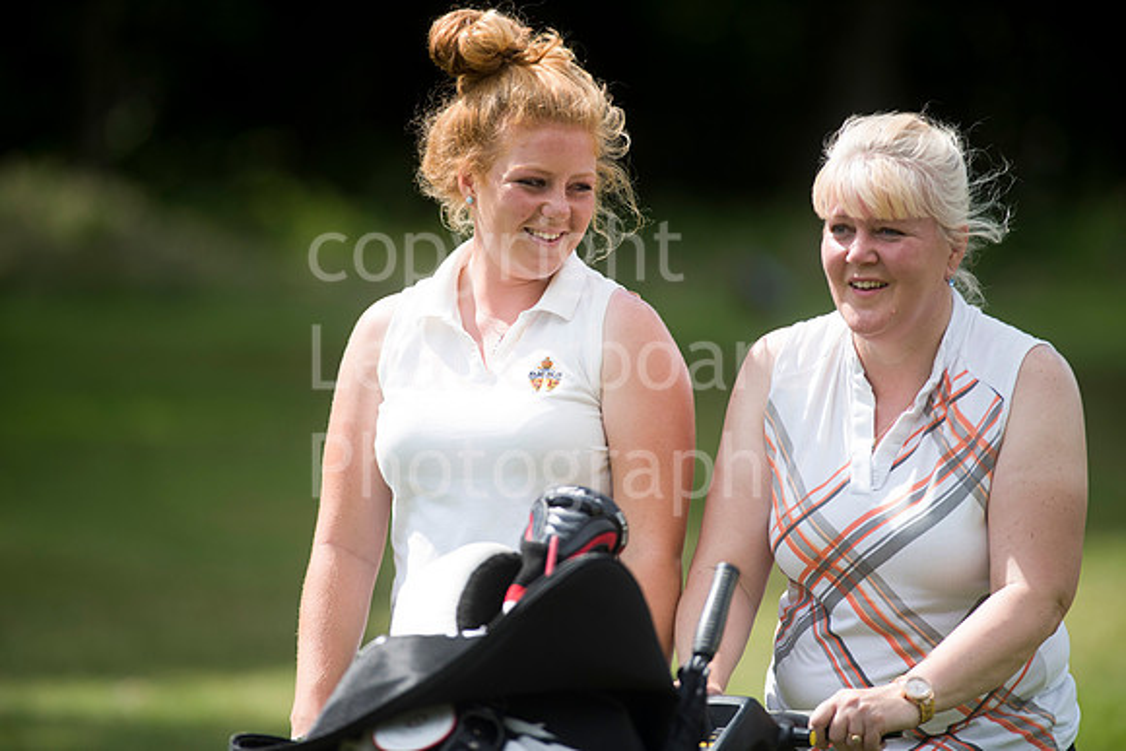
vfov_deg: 4.6
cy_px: 376
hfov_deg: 6.9
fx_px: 9385
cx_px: 563
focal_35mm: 300
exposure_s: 1/3200
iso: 400
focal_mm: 300
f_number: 4
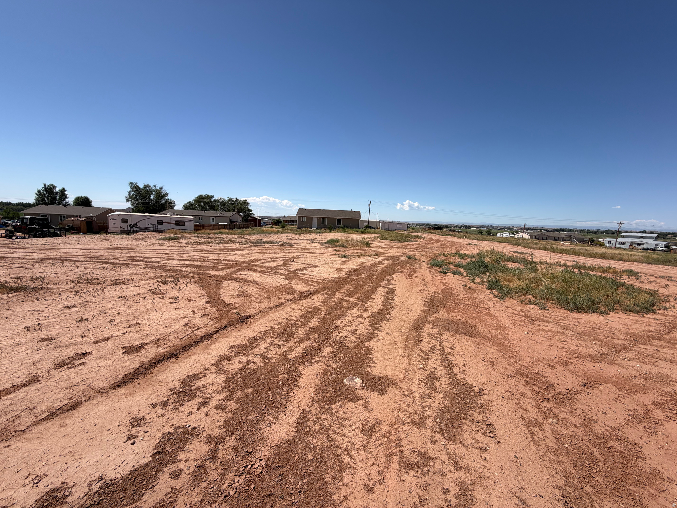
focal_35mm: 14
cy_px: 254
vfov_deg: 85.7
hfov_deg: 102.1
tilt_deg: -7.1
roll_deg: -1.7
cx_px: 338
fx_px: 274
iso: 20
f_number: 2.2
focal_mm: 2.22
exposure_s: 1/1259
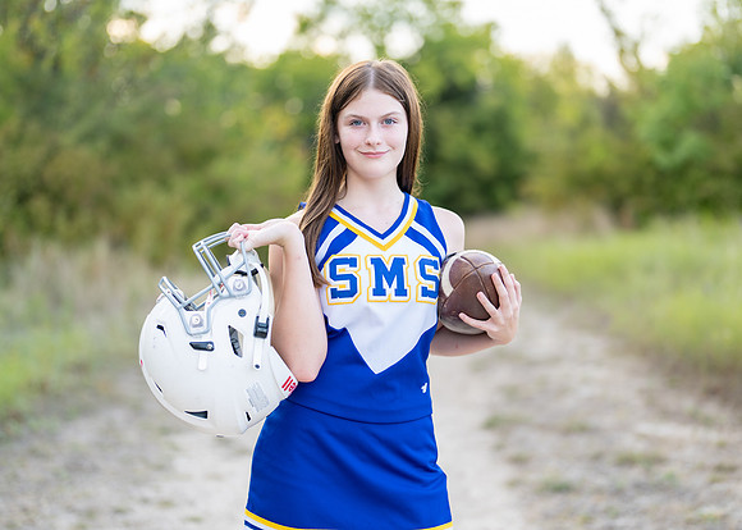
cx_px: 379
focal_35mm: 57
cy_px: 244
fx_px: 1195
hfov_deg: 34.5
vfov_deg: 25.0
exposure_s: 1/500
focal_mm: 50
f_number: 1.2
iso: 100
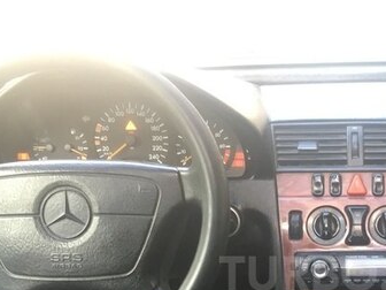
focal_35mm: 57
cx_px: 337
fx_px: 636
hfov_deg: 32.3
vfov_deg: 24.7
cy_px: 273
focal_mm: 4.15
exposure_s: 1/33
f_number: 2.2
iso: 64
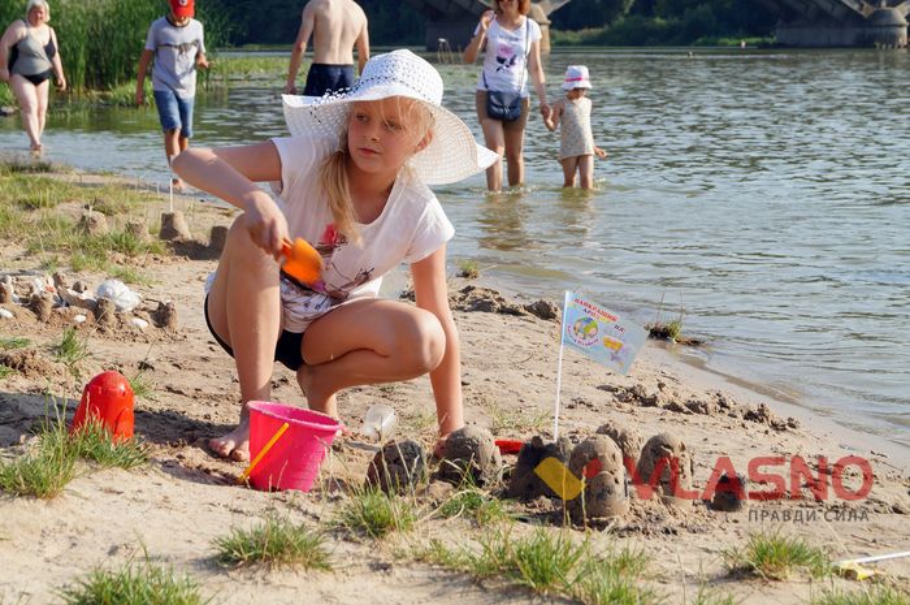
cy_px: 302
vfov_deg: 16.5
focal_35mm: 82
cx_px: 455
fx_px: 2083
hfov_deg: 24.6
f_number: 8
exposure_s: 1/125
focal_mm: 55
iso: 100
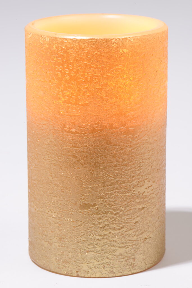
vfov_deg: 19.5
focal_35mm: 105
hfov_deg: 13.0
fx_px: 840
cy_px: 144
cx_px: 96
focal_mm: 105
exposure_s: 13
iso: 100
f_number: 22
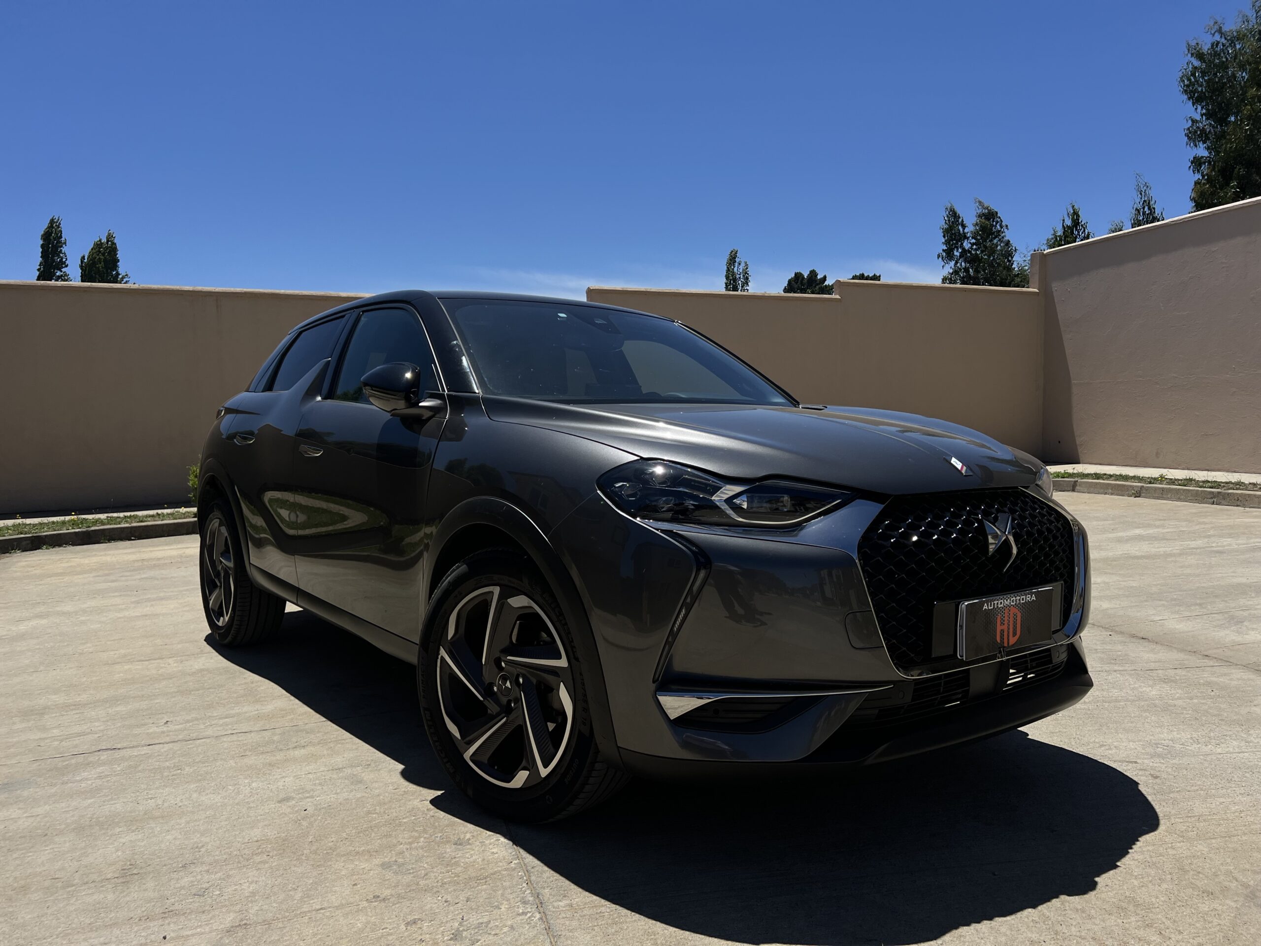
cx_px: 630
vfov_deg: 53.1
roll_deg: +1.0
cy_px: 473
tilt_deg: -3.6
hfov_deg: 67.3
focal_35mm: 26
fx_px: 947
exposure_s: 1/11364
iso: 50
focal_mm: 5.7
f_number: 1.5
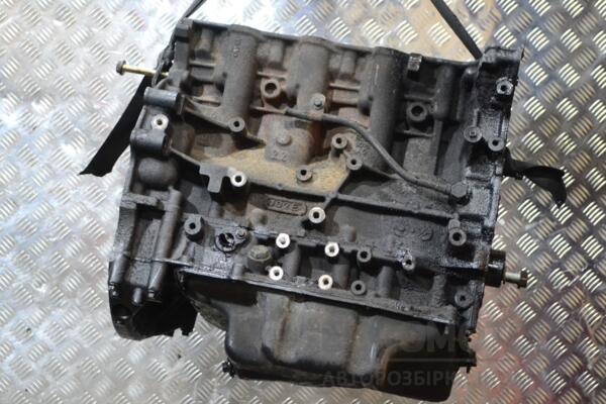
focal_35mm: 66
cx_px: 303
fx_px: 1111
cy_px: 202
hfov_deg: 30.5
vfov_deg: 20.6
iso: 3200
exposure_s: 1/25
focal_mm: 44
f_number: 5.3
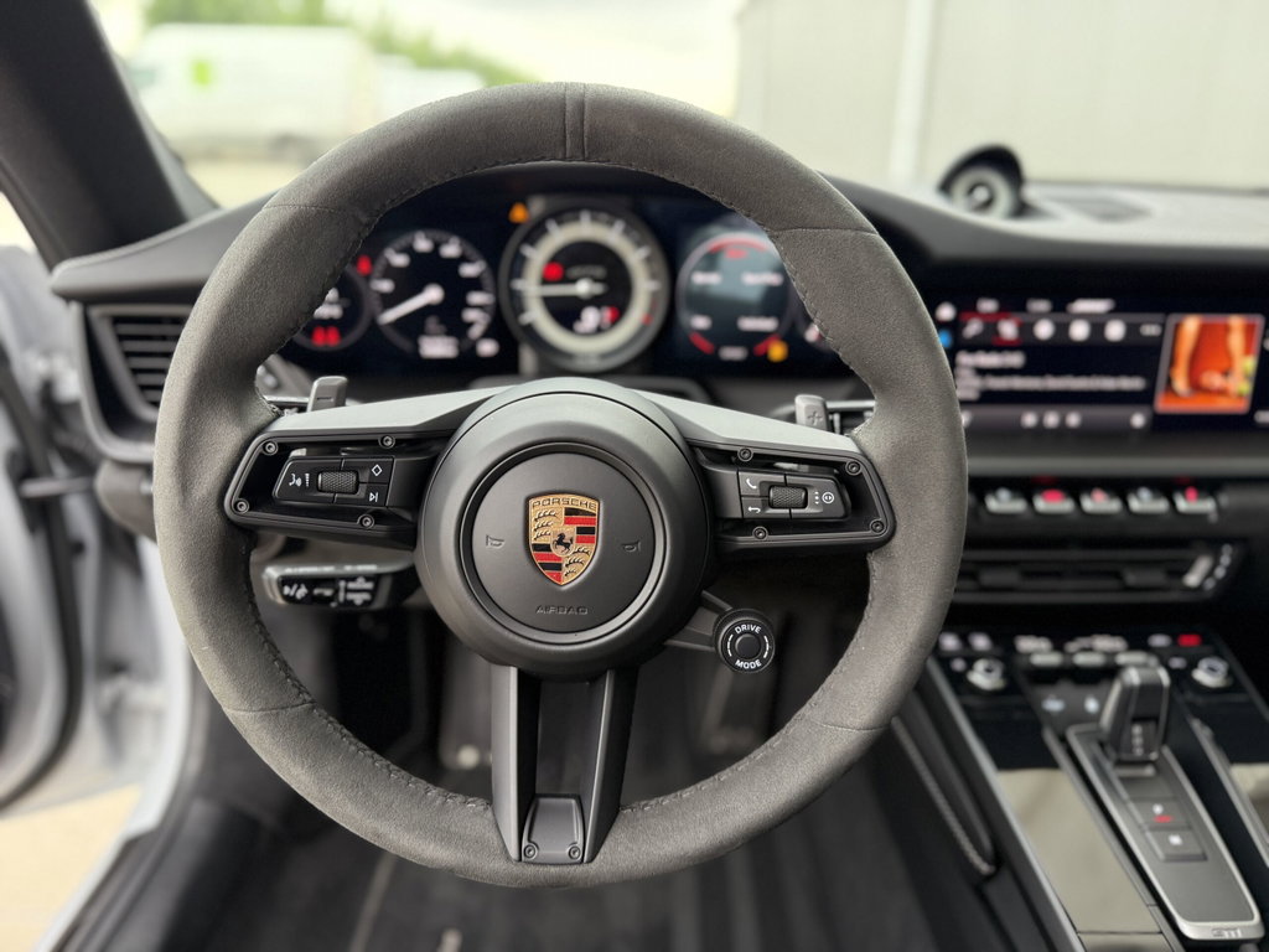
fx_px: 880
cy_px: 476
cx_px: 634
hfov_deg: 71.6
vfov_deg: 56.8
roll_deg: -2.7
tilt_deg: -20.8
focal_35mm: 24
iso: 200
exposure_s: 1/110
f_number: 1.78
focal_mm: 6.76
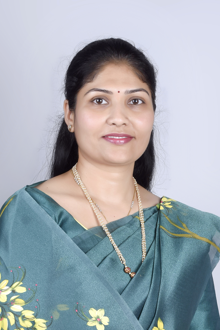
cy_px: 165
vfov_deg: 29.9
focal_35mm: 68
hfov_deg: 20.2
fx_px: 619
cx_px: 110
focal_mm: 45
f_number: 8
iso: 100
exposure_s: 1/125
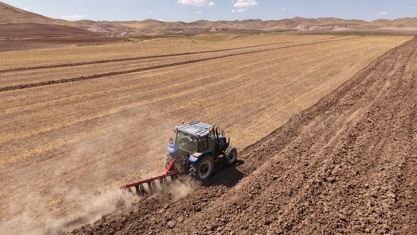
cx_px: 211
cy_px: 125
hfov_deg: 69.9
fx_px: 299
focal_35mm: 27
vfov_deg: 42.9
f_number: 1.8
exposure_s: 1/3000
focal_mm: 8.67
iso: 100
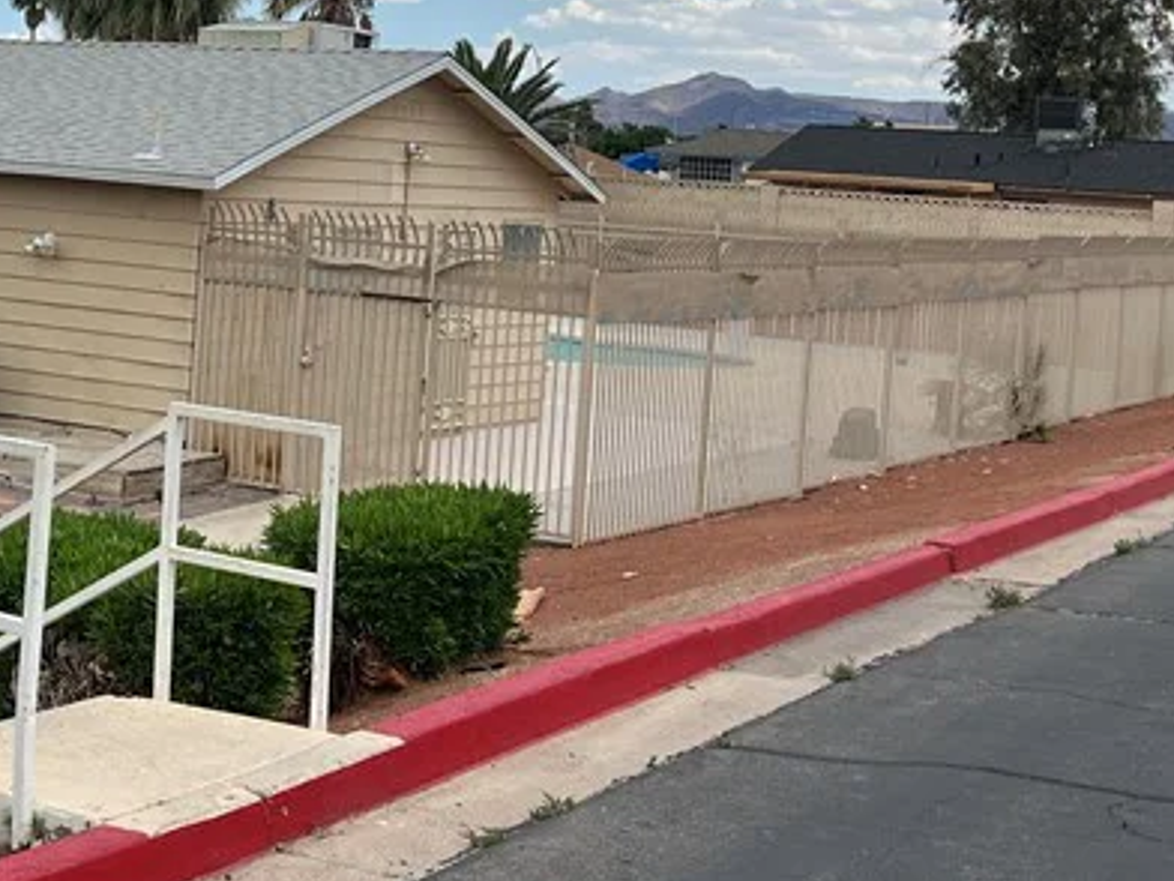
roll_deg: -4.1
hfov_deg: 27.9
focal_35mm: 68
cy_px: 249
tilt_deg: -4.0
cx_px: 228
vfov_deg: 21.5
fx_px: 2306
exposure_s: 1/4831
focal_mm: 5.7
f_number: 1.5
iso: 50
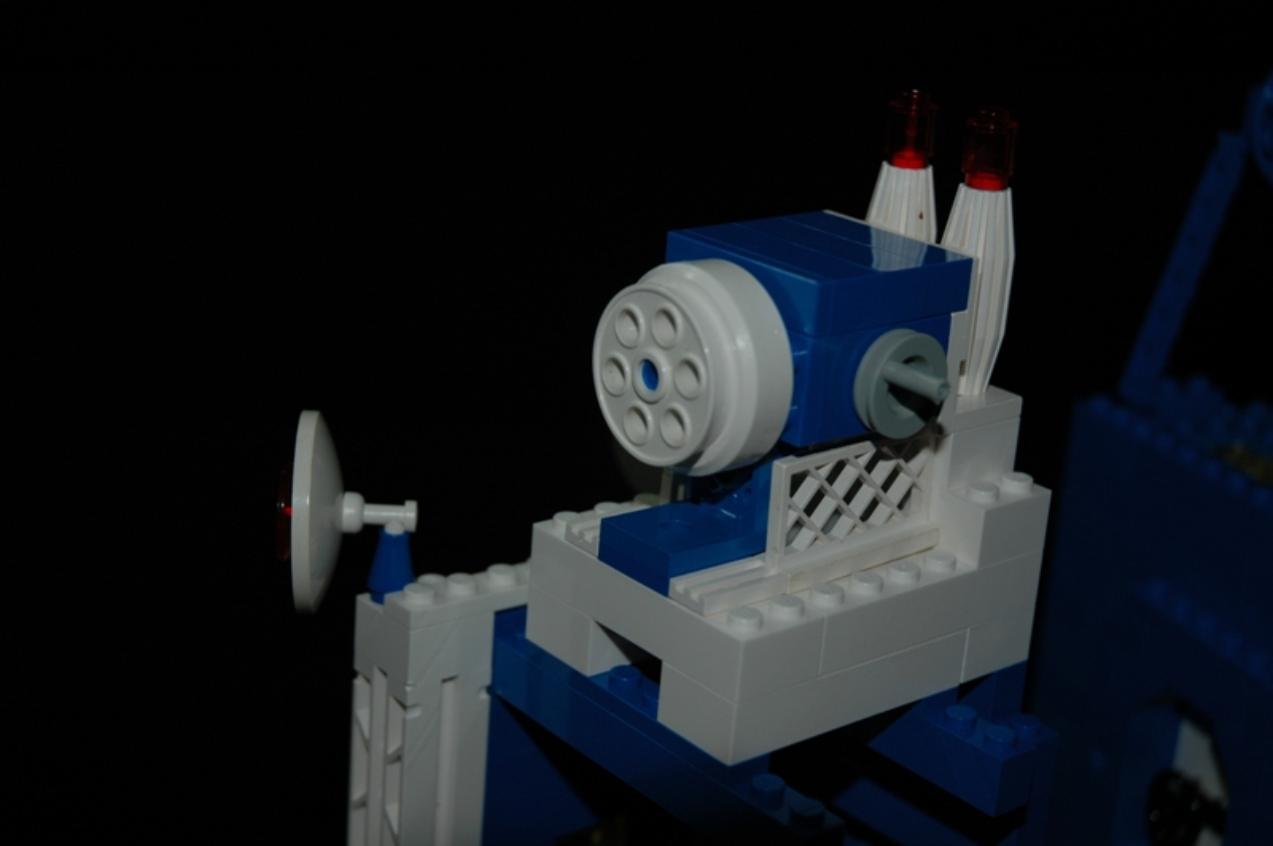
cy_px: 423
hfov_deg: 30.5
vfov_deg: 20.6
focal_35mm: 66
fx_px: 2332
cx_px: 636
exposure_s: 1/60
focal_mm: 44
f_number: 4.5
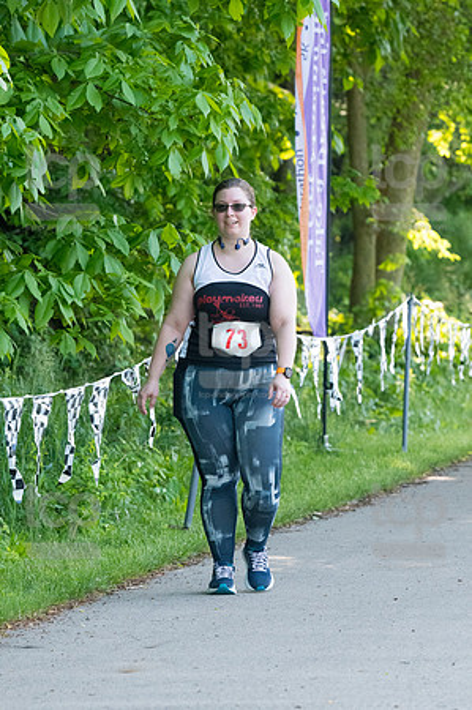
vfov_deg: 8.3
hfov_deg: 5.6
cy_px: 355
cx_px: 236
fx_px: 4869
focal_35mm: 247
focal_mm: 165
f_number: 5.6
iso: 3200
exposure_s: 1/1250
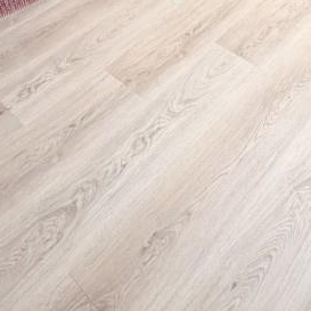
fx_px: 498
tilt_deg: -22.2
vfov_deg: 27.2
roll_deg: +1.4
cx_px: 208
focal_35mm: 49
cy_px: -122
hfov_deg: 34.3
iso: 250
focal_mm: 2.22
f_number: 2.2
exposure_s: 1/120
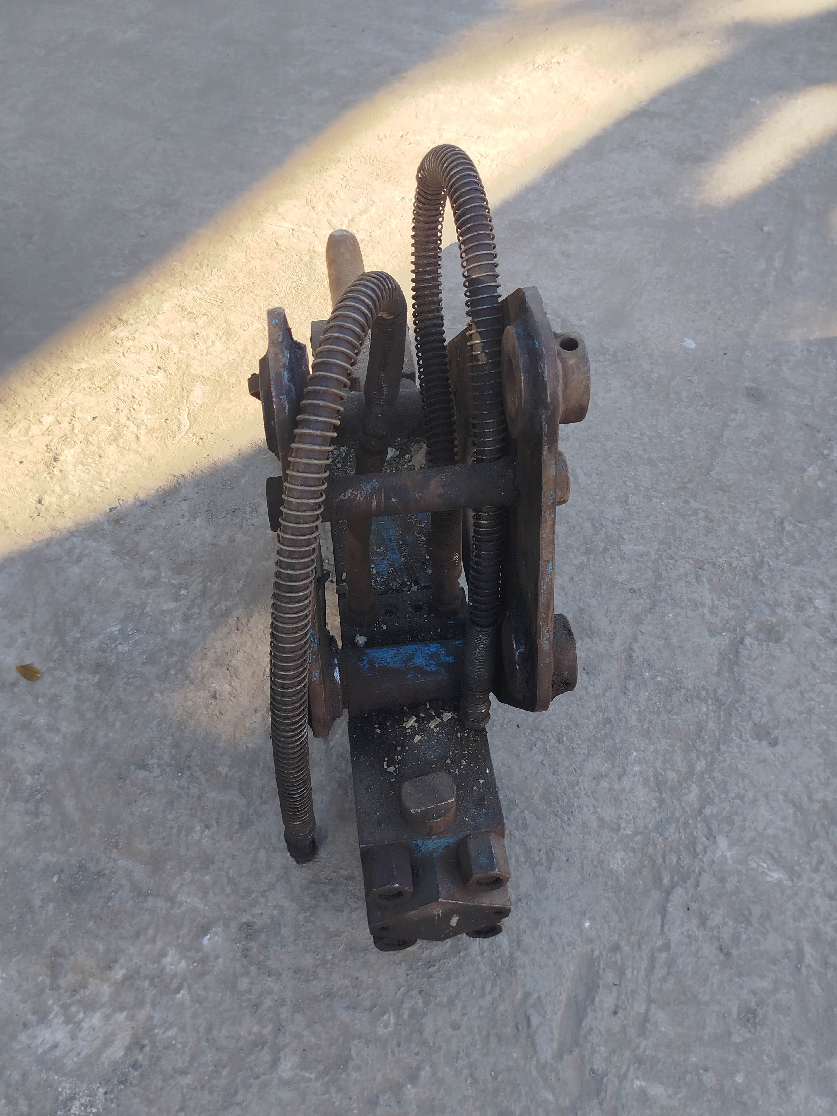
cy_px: 558
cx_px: 418
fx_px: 999
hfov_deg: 45.4
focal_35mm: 31
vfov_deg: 58.4
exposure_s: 1/232
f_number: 1.7
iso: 50
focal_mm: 5.31
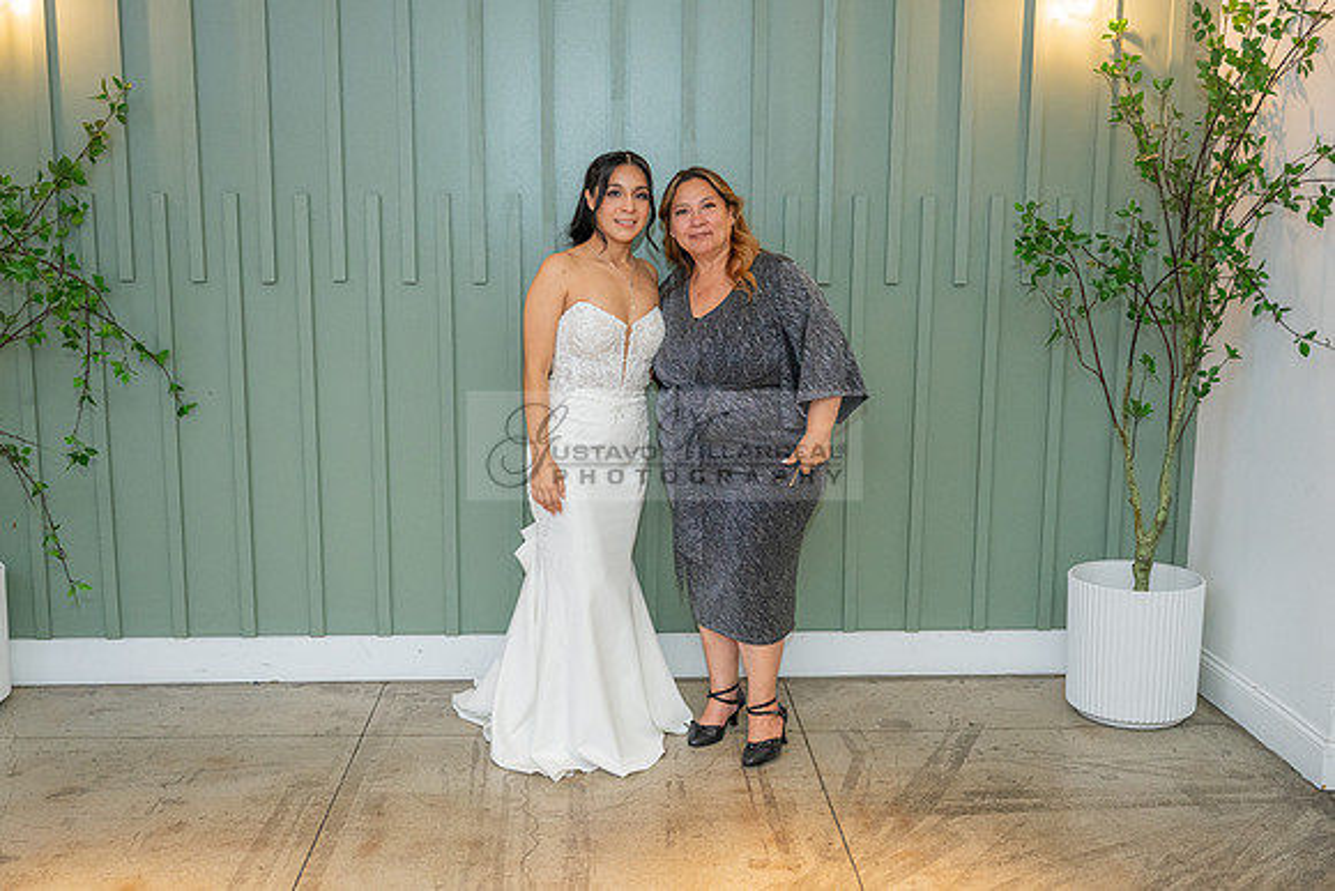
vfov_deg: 35.1
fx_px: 1409
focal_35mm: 38
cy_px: 446
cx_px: 668
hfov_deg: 50.7
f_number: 3.2
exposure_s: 1/200
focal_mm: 38
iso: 2000
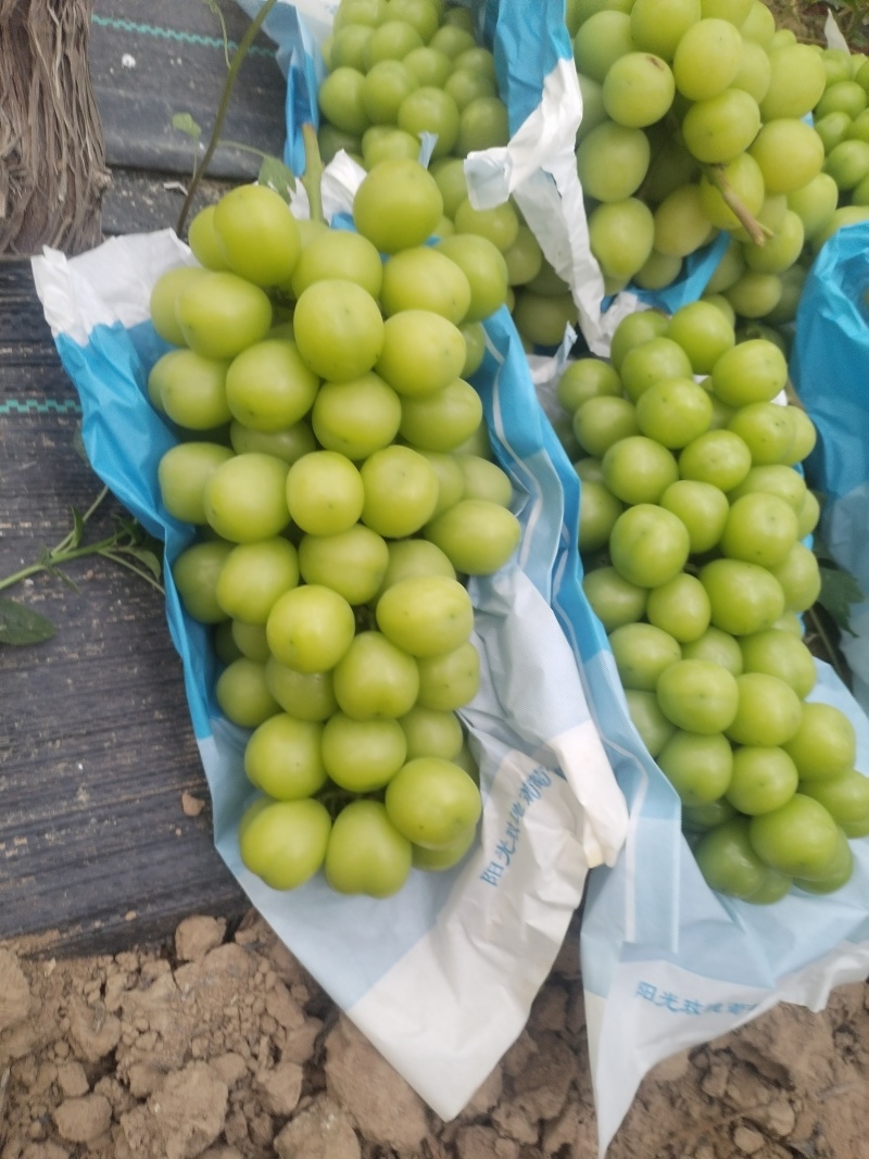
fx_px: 870
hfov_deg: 53.1
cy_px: 580
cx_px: 434
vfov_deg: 67.3
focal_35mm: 26
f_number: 1.8
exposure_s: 1/33.3
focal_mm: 4.75
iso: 473
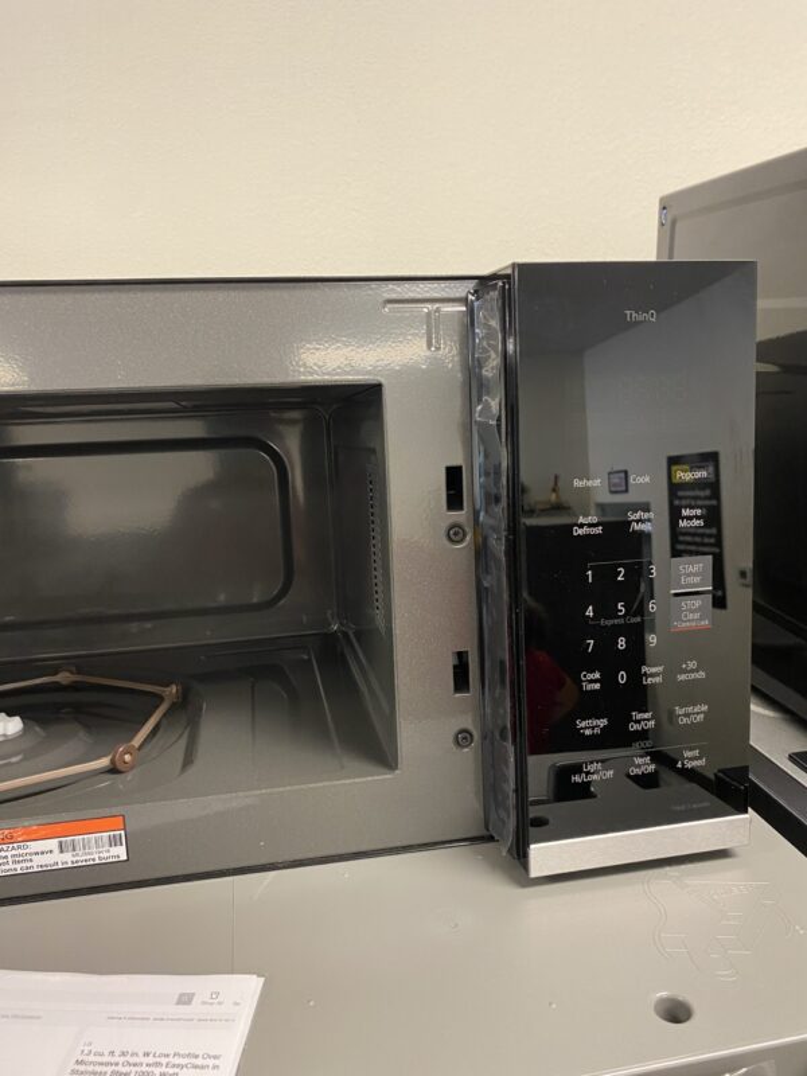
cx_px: 404
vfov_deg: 67.3
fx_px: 808
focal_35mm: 26
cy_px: 538
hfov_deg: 53.1
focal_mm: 4.25
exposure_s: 1/44
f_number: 1.8
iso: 125
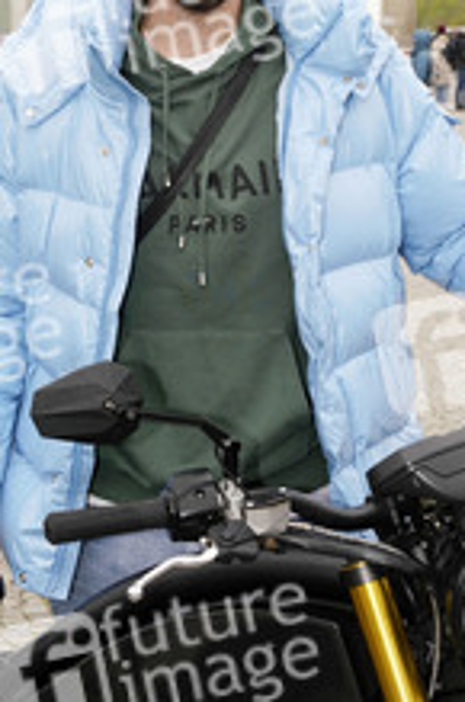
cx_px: 247
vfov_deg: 23.5
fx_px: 1674
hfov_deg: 15.8
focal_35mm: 86
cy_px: 180
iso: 500
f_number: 8
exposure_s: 1/250
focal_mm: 47
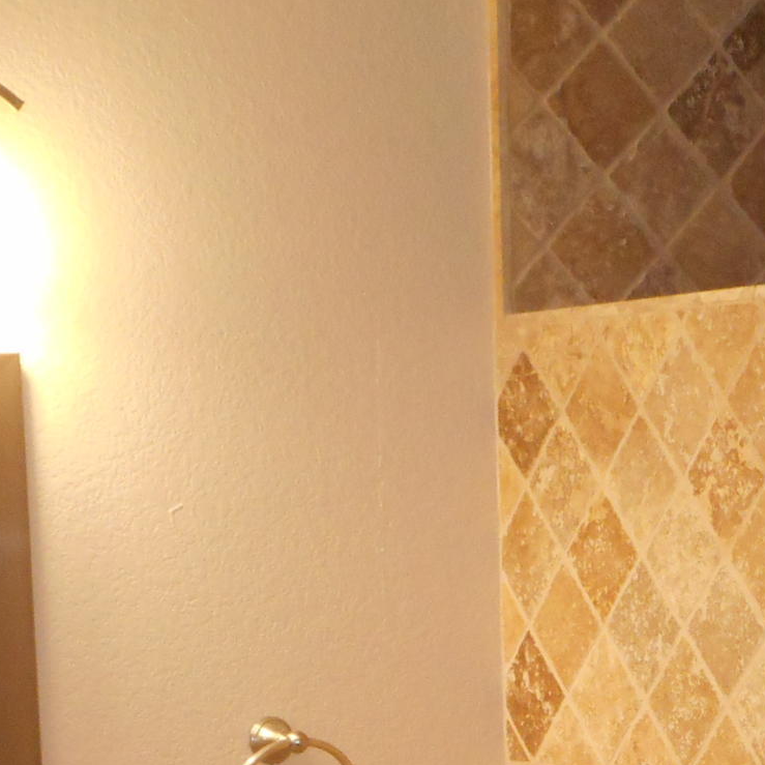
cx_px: 775
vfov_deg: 11.9
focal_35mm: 140
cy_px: 1129
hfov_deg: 12.3
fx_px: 3500
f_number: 4.5
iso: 360
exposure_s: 1/30
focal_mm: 6.9
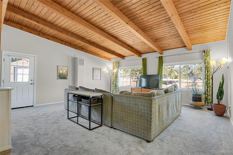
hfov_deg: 93.3
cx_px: 116
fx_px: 110
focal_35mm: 17
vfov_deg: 70.4
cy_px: 78
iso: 250
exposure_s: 2
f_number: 8
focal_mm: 17
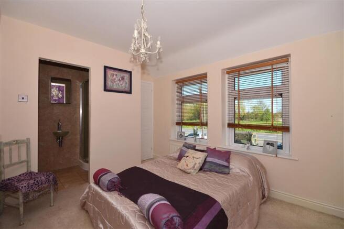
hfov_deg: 100.4
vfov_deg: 77.3
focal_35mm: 15
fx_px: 143
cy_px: 114
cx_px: 172
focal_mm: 10
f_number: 9
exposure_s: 1/200
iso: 200
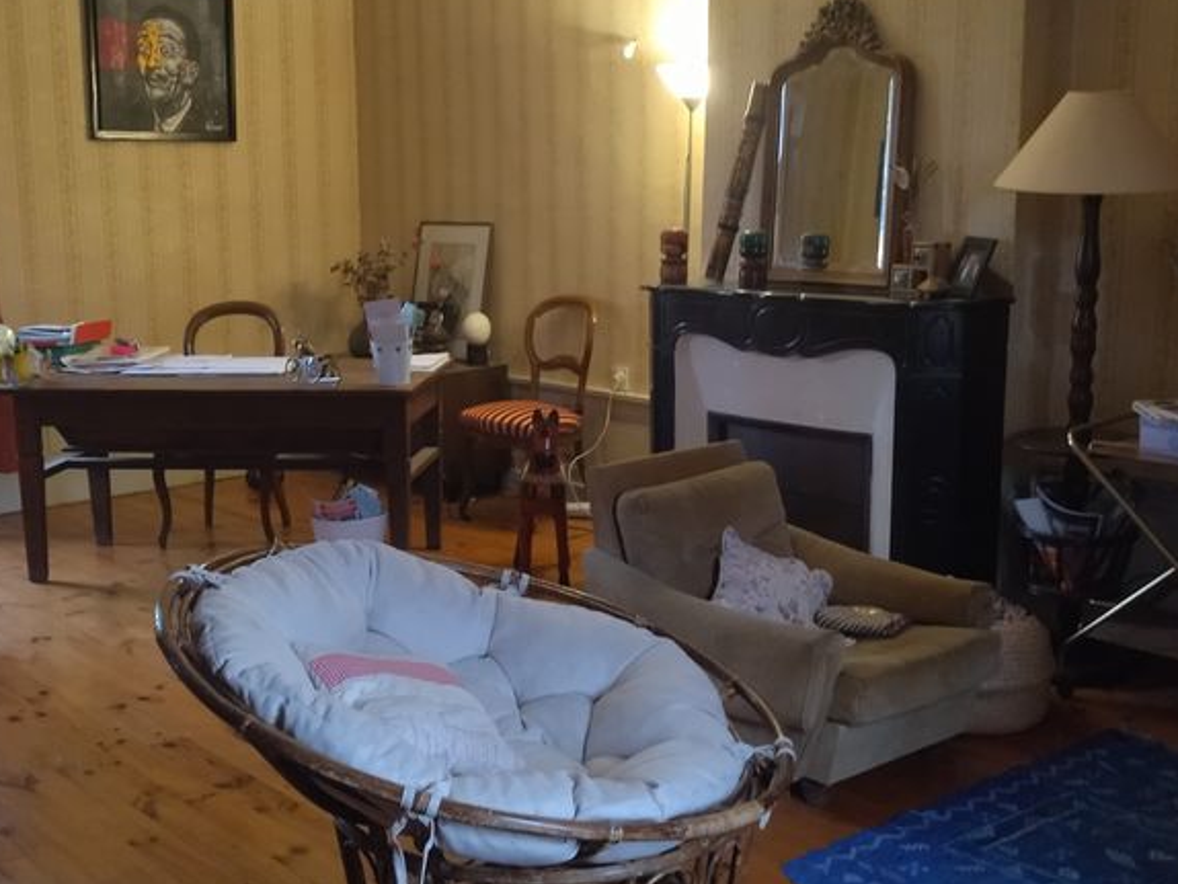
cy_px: 447
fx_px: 1600
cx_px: 519
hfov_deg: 40.4
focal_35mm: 47
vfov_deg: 30.9
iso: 291
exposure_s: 1/20
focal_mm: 4.74
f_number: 1.79
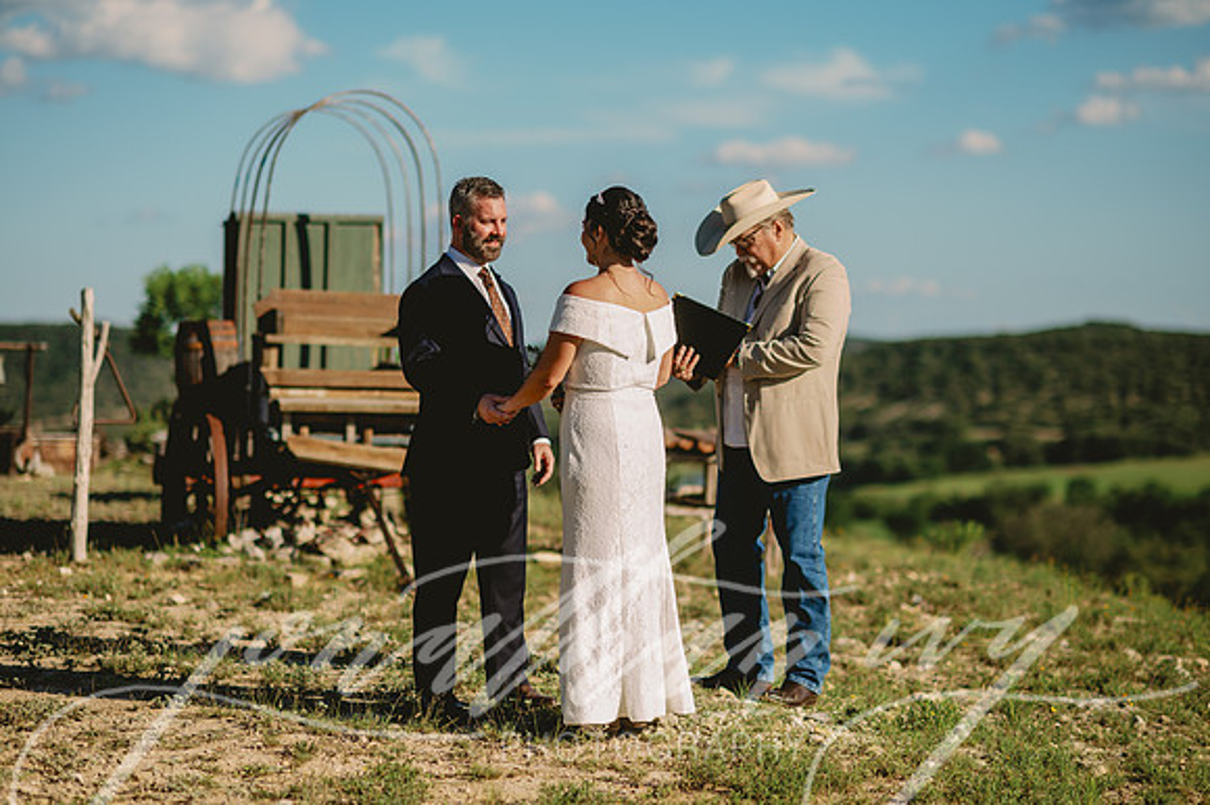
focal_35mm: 85
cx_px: 605
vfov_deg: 16.1
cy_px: 402
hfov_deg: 23.9
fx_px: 2855
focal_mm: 85
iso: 50
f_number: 2
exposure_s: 1/4000
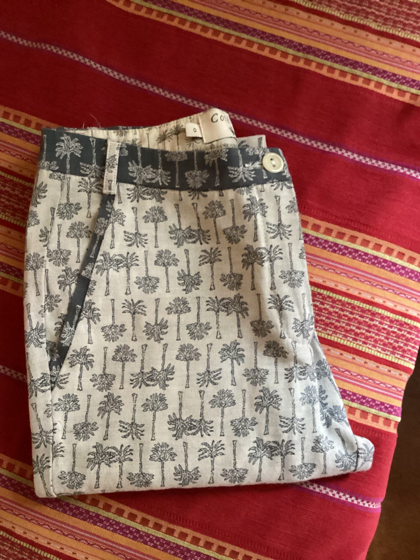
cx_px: 210
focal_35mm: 31
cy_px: 280
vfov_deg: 58.4
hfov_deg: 45.4
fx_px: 502
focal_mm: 3.3
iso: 640
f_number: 2.4
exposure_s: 1/24
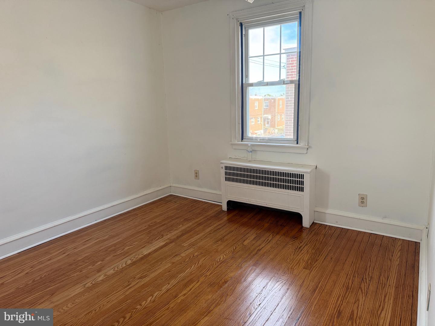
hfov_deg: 71.6
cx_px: 218
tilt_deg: -10.9
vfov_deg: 56.8
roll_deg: +0.8
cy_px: 163
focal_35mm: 24
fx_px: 302
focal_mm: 6.76
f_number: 1.78
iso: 160
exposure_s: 1/121
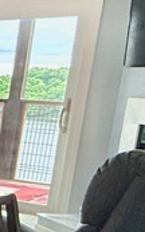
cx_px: -349
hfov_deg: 9.5
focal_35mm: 88
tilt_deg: -11.0
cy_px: 182
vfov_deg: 23.3
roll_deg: -0.9
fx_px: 557
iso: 200
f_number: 2.2
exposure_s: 1/120
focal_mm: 2.22
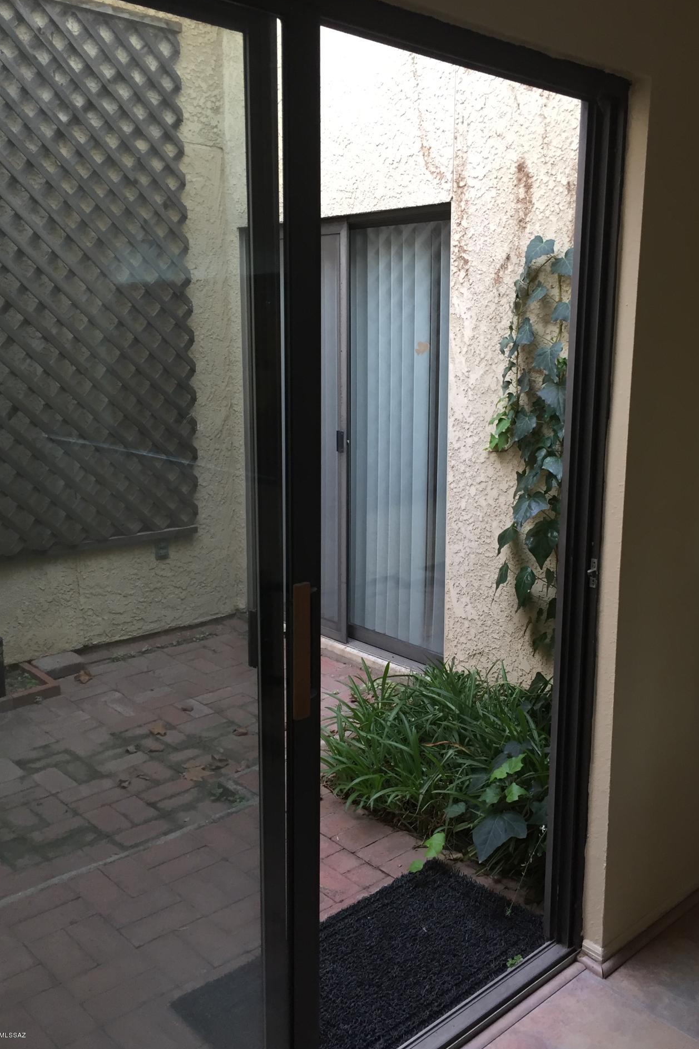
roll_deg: +0.4
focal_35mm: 32
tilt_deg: -12.2
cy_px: 514
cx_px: 390
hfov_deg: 41.1
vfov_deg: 58.7
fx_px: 932
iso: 64
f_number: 2.2
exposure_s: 1/30
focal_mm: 4.15
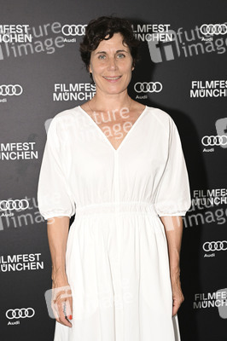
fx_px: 379
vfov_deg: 48.5
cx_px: 114
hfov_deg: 33.3
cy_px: 170
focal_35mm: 40
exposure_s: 1/200
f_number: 5.6
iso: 1600
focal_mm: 40
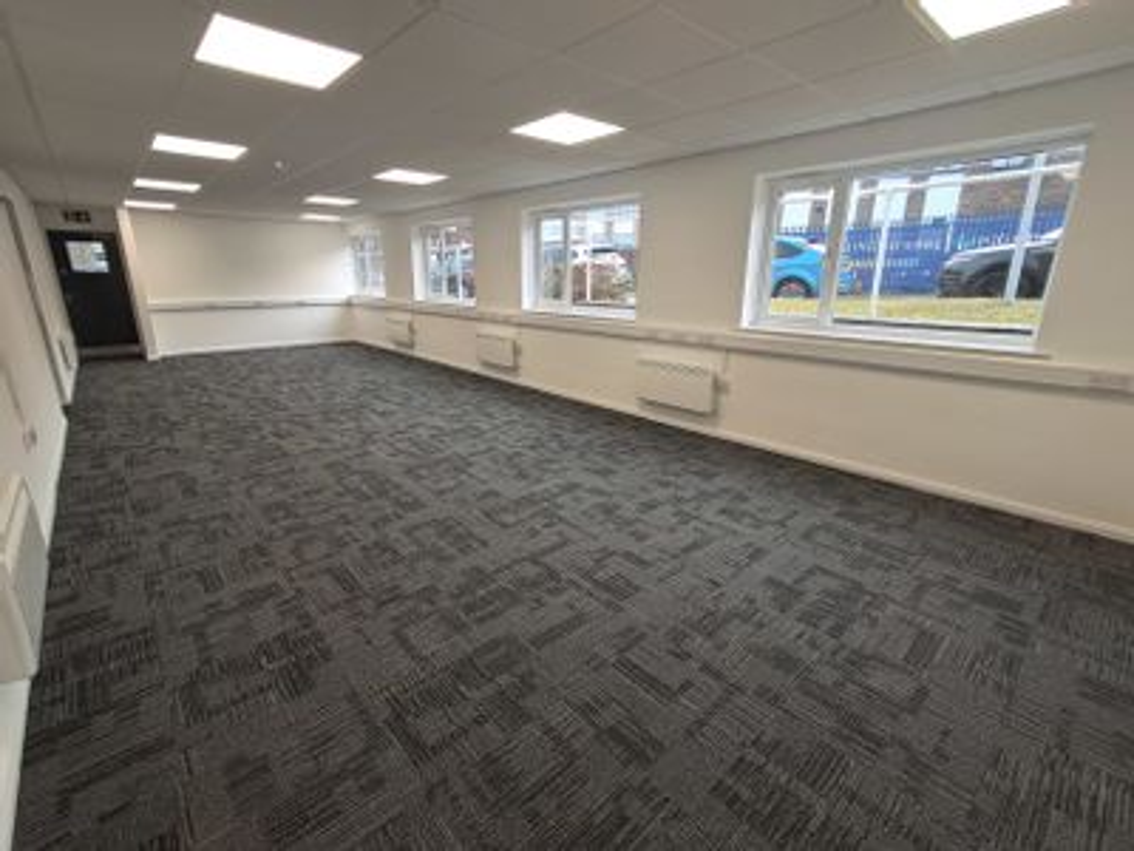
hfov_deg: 94.5
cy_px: 426
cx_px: 567
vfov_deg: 78.1
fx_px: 524
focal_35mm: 16
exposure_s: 1/50
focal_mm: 1.64
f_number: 2.2
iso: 50
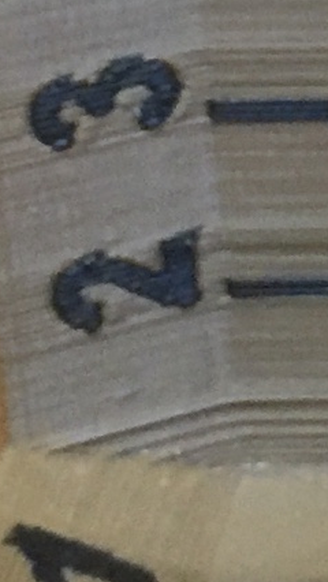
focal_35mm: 242
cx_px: 1062
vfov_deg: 8.5
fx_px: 3737
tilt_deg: -22.7
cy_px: -544
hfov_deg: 4.8
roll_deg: -1.4
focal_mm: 4.15
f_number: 2.2
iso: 125
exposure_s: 1/15
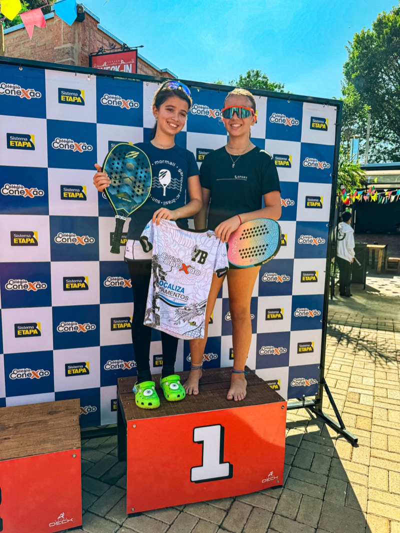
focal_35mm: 24
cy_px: 266
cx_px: 200
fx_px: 370
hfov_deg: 56.8
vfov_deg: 71.6
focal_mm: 6.76
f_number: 1.8
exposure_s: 1/1700
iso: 80
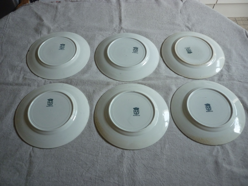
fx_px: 236
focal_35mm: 33
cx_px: 124
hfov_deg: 55.4
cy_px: 93
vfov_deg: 42.9
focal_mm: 5.5
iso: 200
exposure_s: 1/30
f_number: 2.8
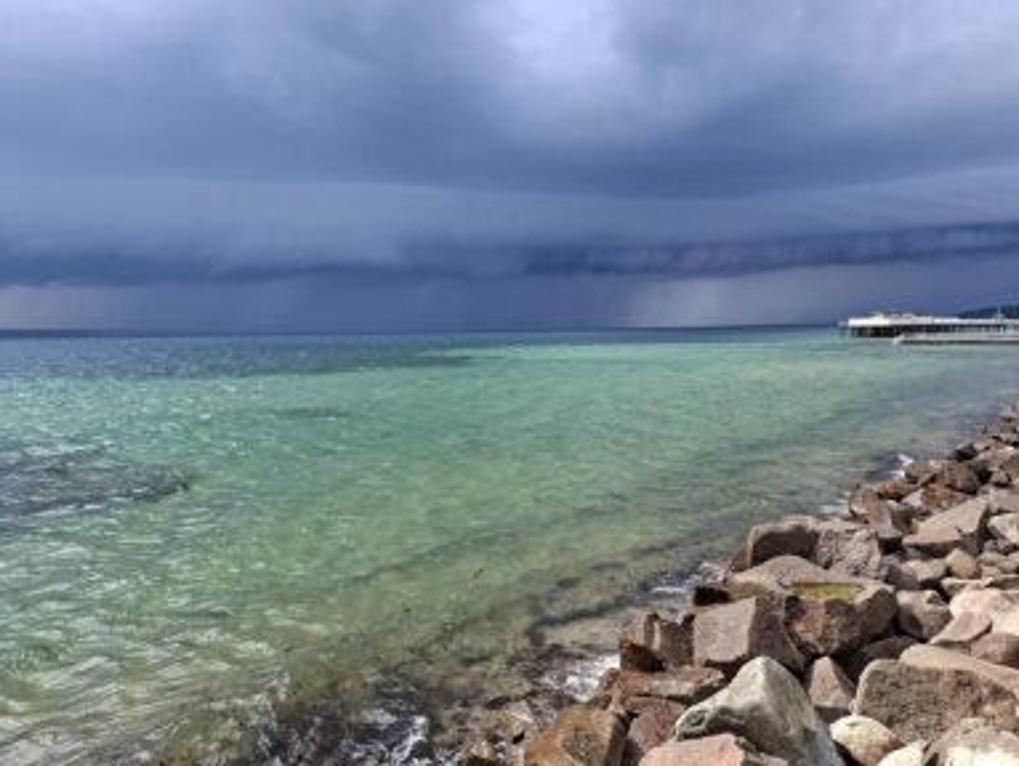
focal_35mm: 24
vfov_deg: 56.9
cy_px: 394
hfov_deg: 71.5
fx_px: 707
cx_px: 508
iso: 50
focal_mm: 5.54
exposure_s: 1/712
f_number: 1.8
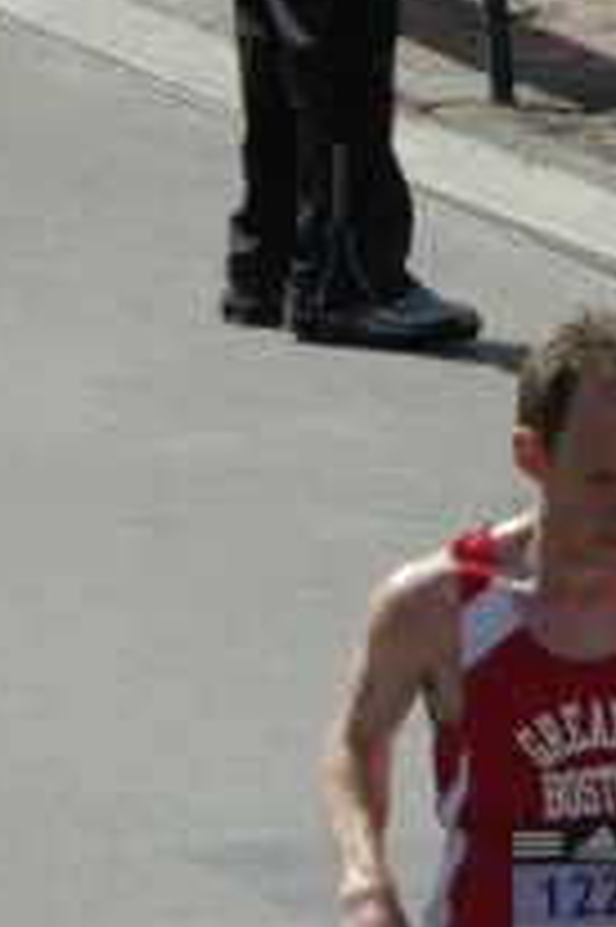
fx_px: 32341
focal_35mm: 1258
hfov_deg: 1.1
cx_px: 537
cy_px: 792
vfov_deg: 1.6
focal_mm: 270
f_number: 10
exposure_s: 1/500
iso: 400
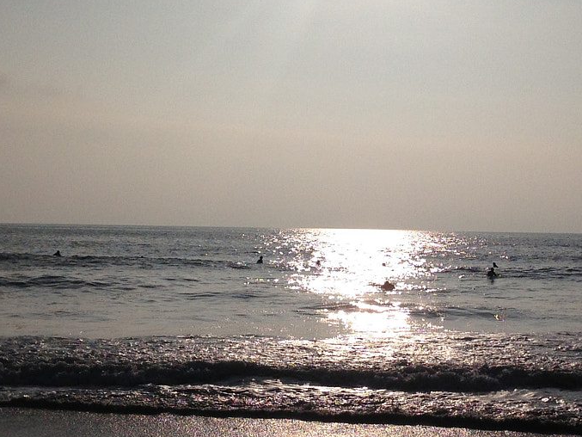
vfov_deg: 18.9
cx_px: 424
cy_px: 191
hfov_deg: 24.8
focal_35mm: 78
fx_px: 1312
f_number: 2.4
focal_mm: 4.12
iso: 50
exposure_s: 1/27778
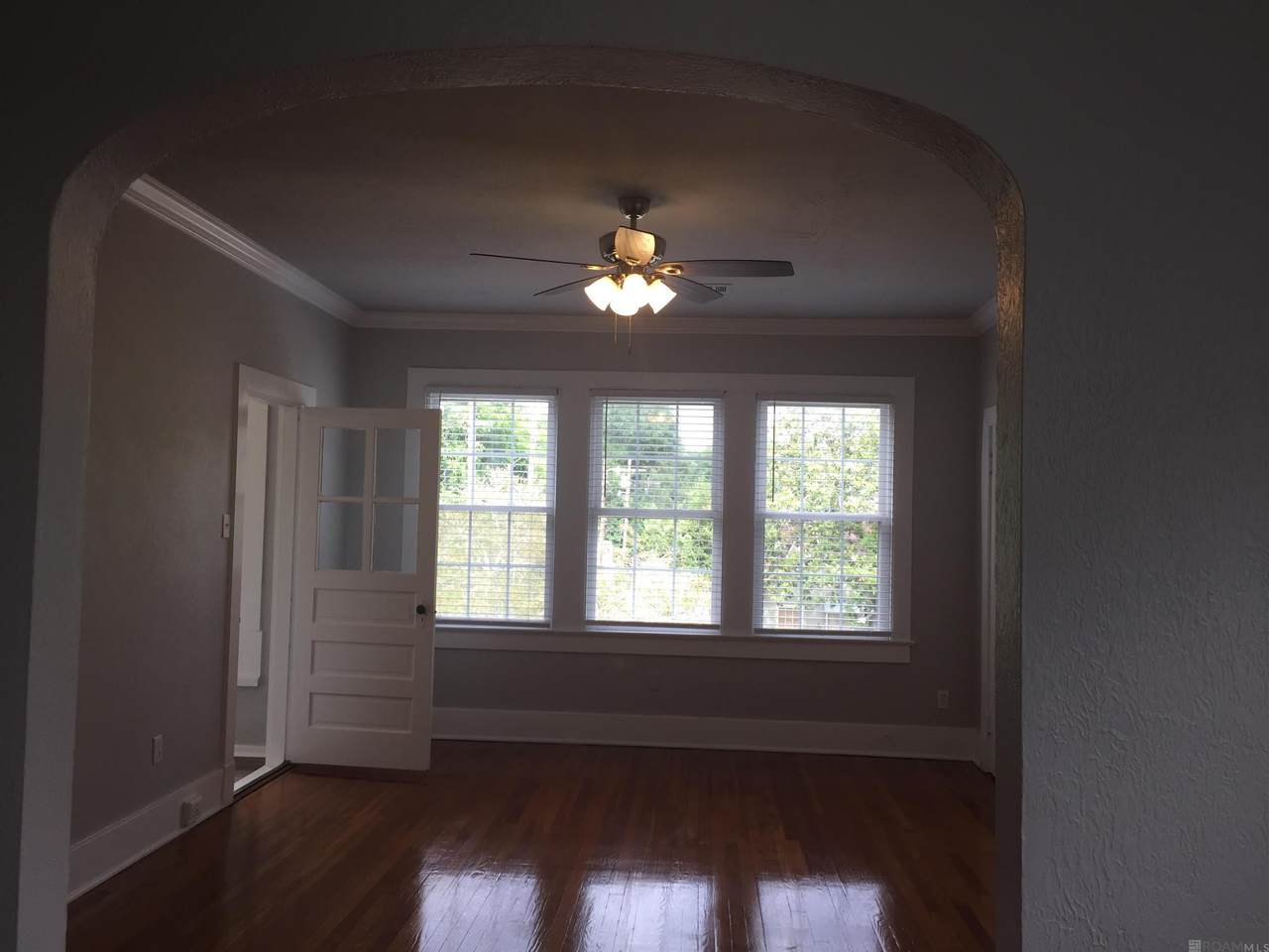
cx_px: 634
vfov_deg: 48.2
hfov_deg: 61.7
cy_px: 476
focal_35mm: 29
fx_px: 1063
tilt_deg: +4.0
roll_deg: -2.0
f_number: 2.2
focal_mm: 4.15
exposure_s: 1/60
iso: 32
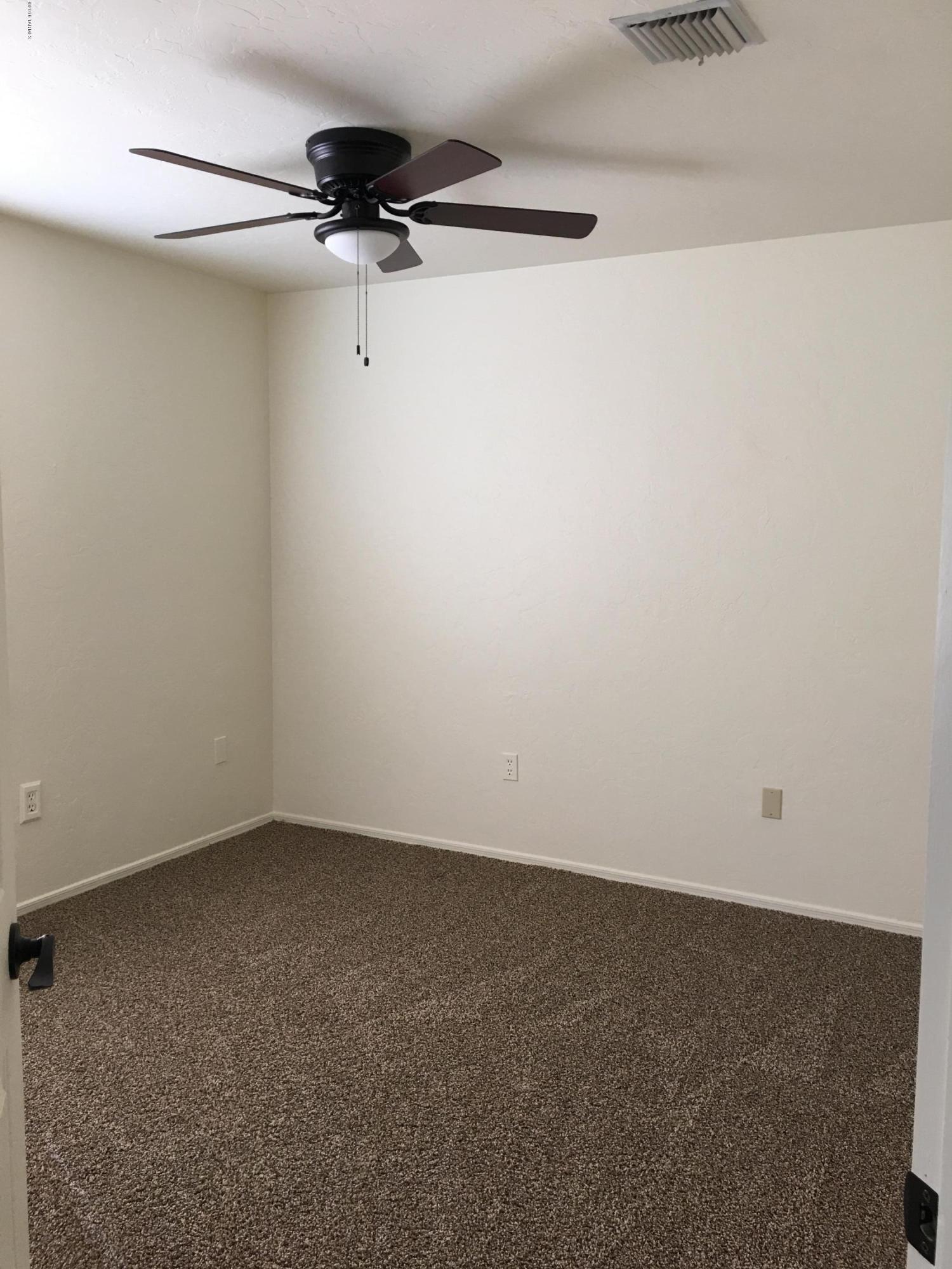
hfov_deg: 48.2
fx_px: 1063
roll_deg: +0.0
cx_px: 476
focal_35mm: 29
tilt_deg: -6.7
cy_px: 634
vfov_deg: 61.7
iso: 25
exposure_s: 1/15
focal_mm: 4.15
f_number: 2.2
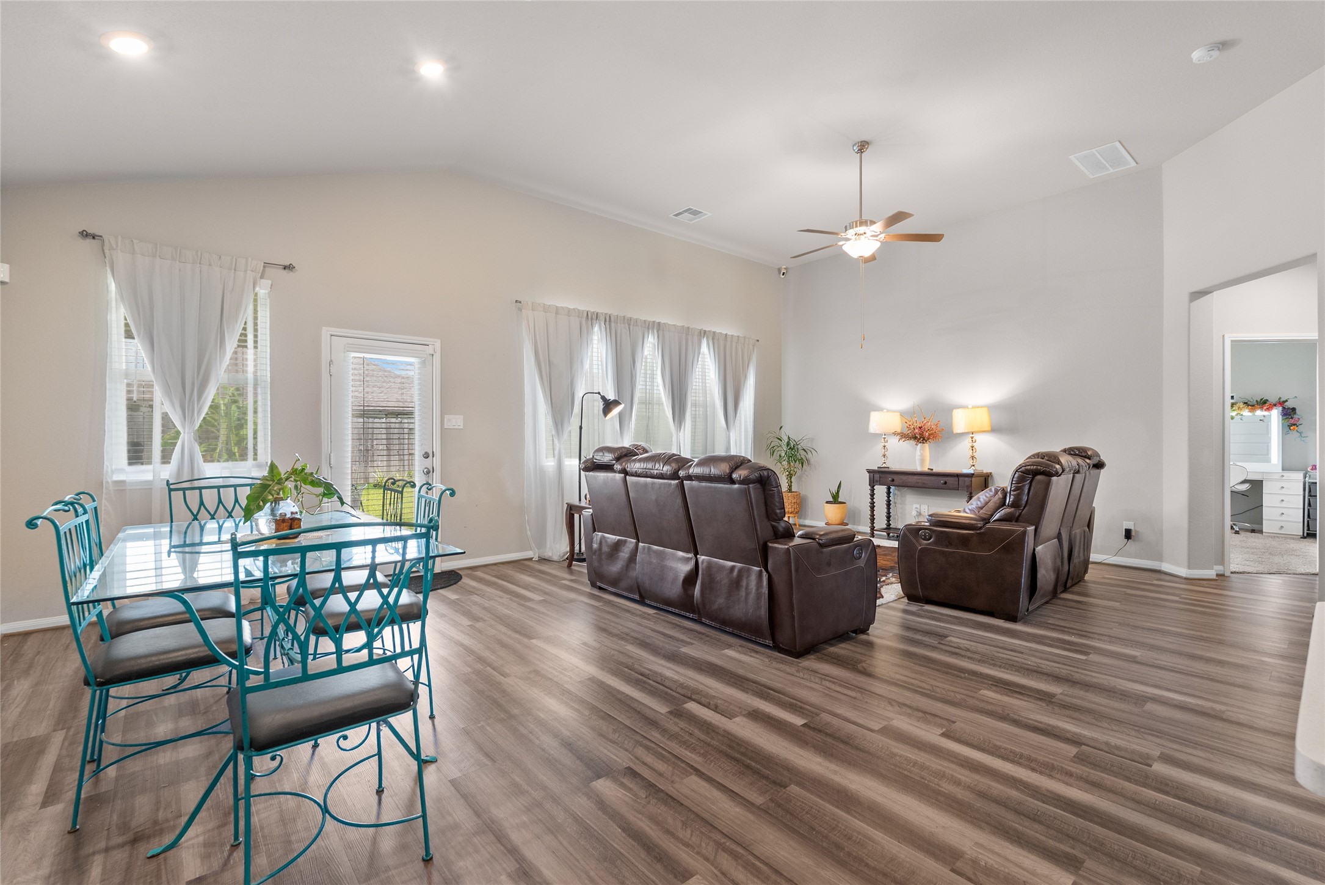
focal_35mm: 16
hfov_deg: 96.7
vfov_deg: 73.8
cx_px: 662
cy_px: 442
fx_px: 589
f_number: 8
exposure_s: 1/6
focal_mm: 16
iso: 1000
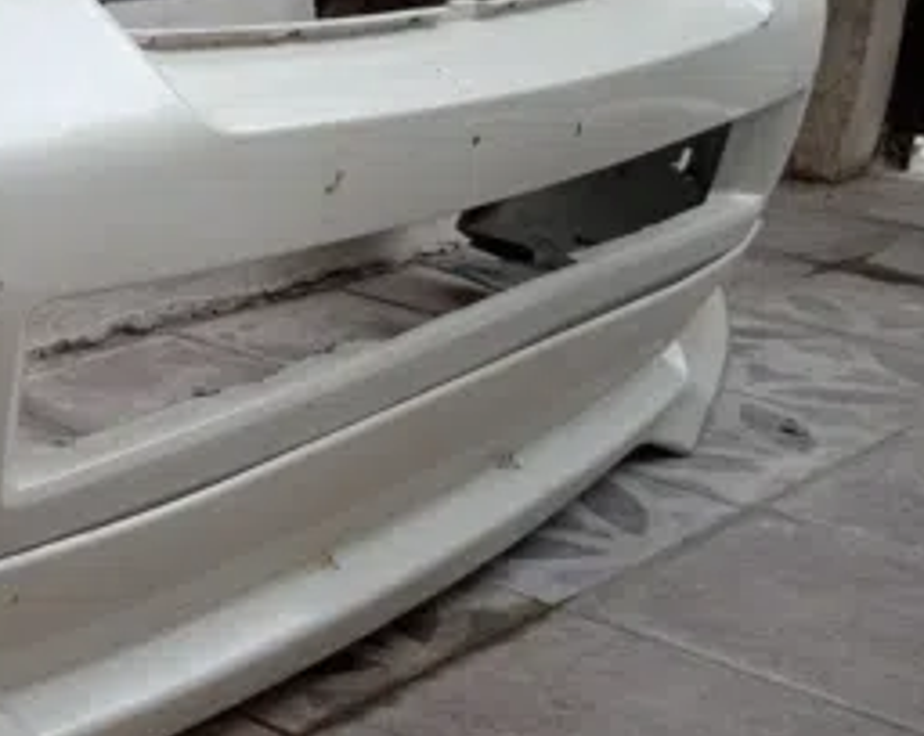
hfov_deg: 25.5
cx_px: -213
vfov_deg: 23.1
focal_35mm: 66
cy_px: 440
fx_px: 1802
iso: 771
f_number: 1.9
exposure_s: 1/60
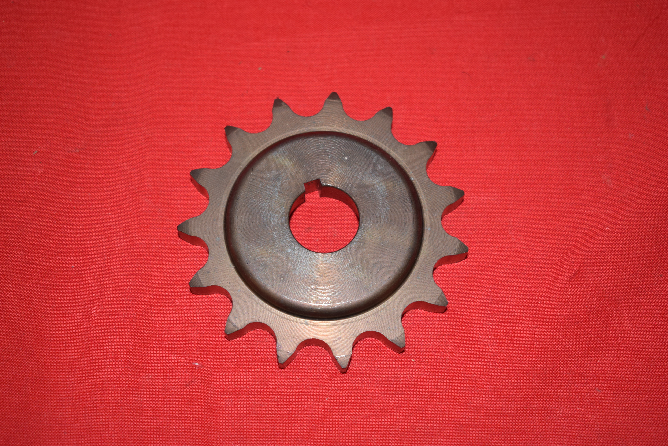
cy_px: 223
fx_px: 1058
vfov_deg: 23.8
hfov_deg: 35.0
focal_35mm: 57
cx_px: 334
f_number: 5
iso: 640
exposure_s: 1/160
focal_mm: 38
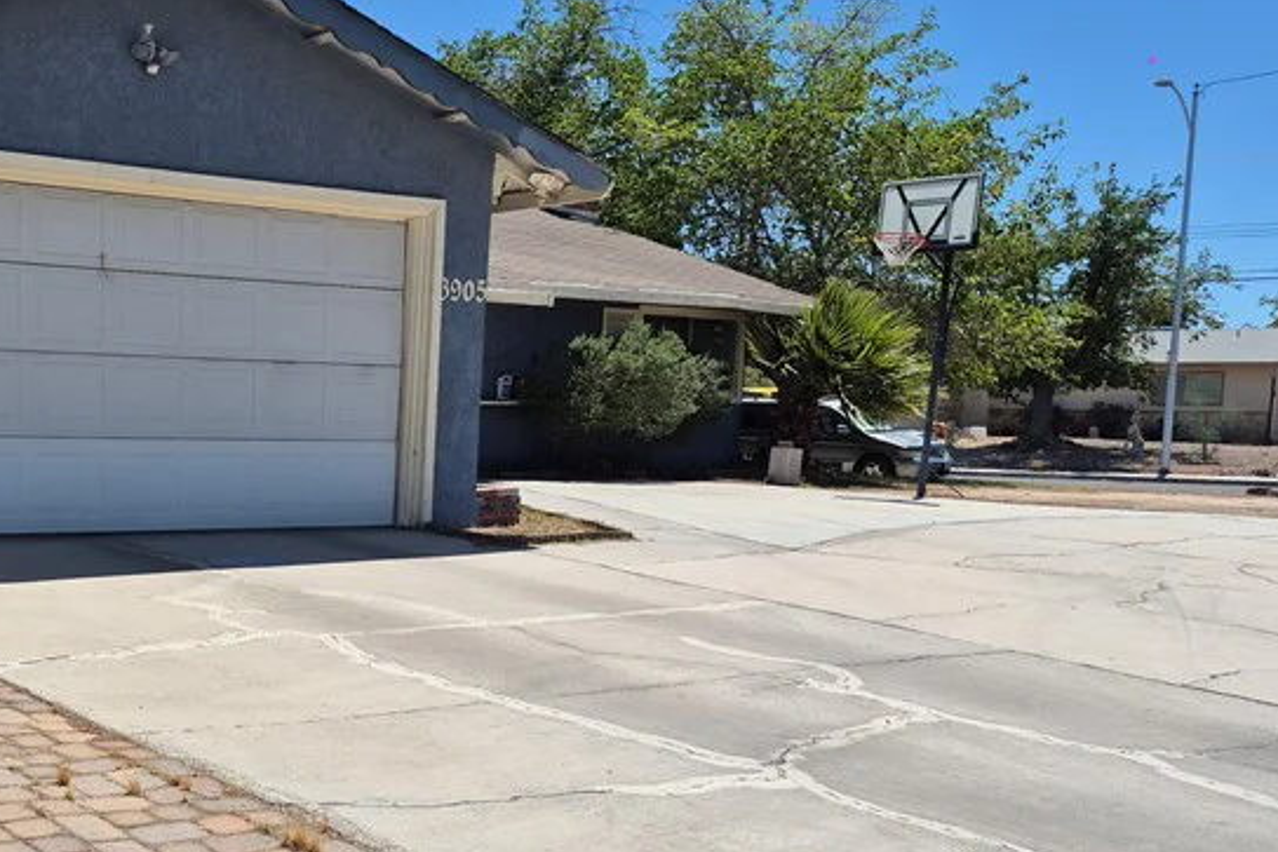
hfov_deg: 40.6
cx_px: 150
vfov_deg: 29.6
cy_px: 594
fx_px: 1598
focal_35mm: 45
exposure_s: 1/2872
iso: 25
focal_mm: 5.4
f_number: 1.8
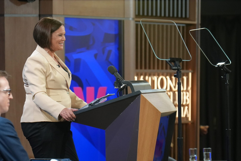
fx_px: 1500
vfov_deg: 6.1
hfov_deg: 9.2
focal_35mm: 224
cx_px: 120
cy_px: 80
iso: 8000
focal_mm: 224
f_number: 5.6
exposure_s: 1/250
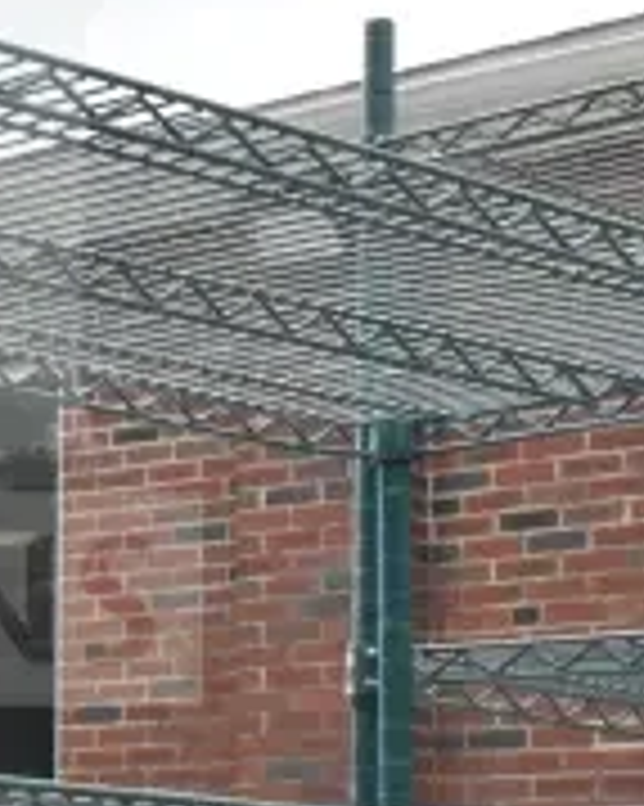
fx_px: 3090
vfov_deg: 14.9
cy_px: 349
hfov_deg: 11.4
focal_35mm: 130
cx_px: -306
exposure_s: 1/1600
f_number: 20
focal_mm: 27
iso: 6400
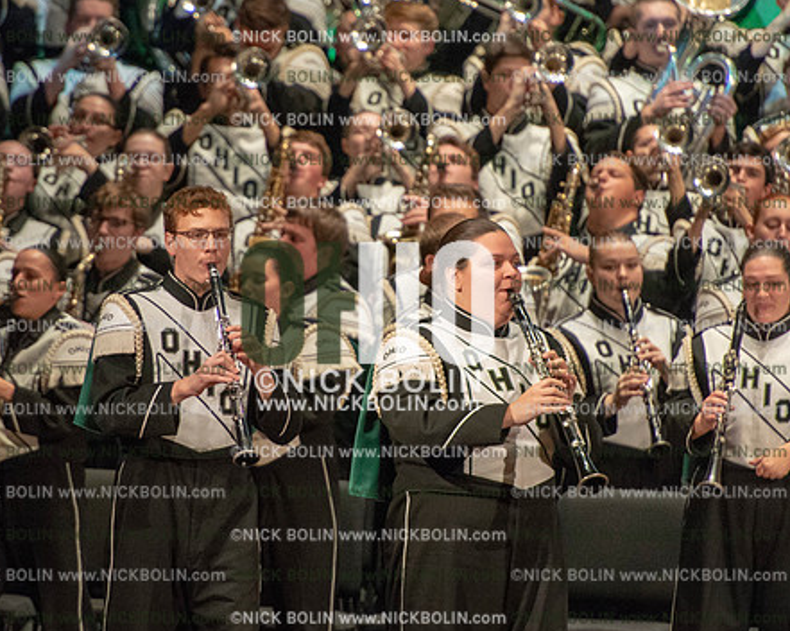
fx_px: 11540
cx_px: 367
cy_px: 326
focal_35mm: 494
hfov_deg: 3.9
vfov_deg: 3.1
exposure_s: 1/320
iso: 8000
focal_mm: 400
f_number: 5.6
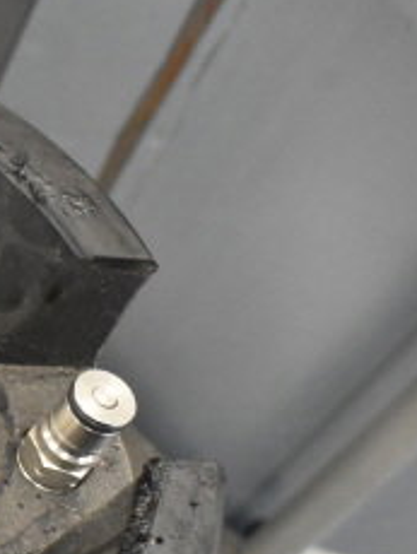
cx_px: -301
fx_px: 1287
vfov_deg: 24.0
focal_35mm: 80
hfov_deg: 16.0
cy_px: 418
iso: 6400
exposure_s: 1/160
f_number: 6.3
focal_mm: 21
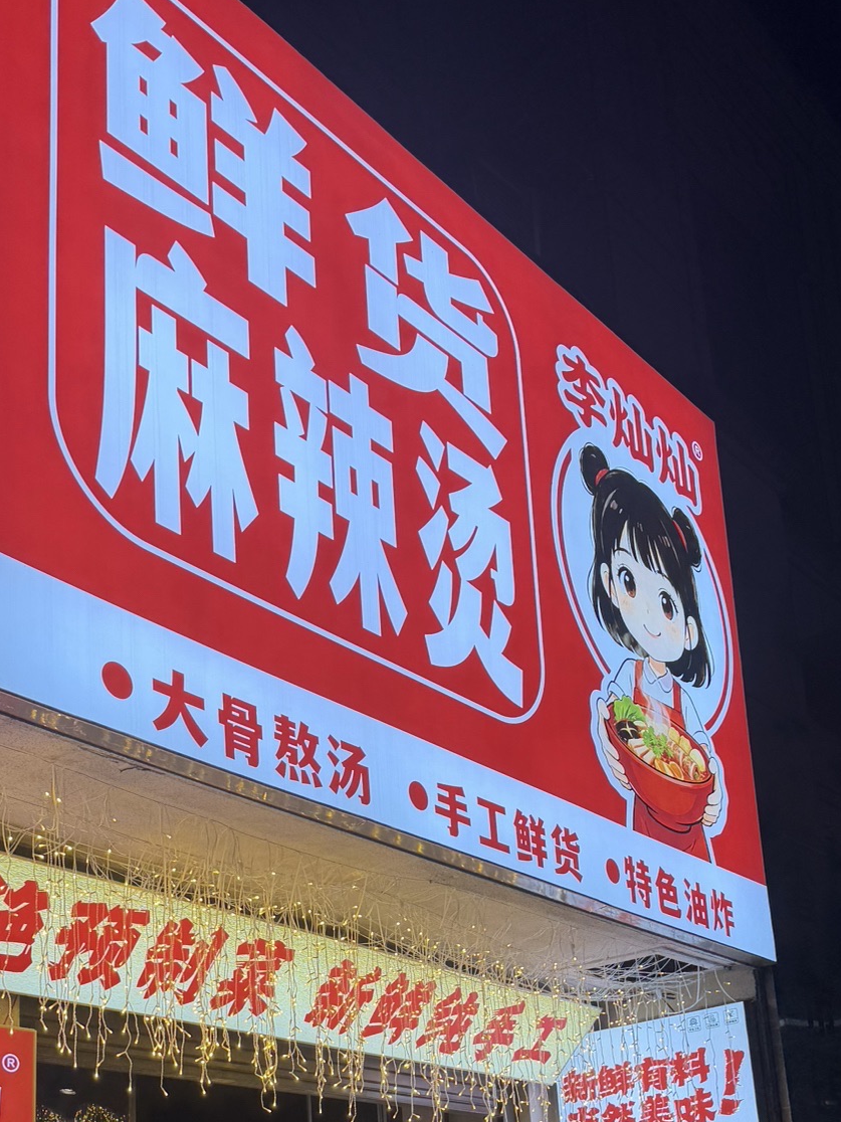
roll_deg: +1.8
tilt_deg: +14.7
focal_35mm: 43
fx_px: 1393
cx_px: 367
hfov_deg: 33.6
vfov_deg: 41.0
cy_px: 977
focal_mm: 6.76
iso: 64
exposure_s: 1/187
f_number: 1.78
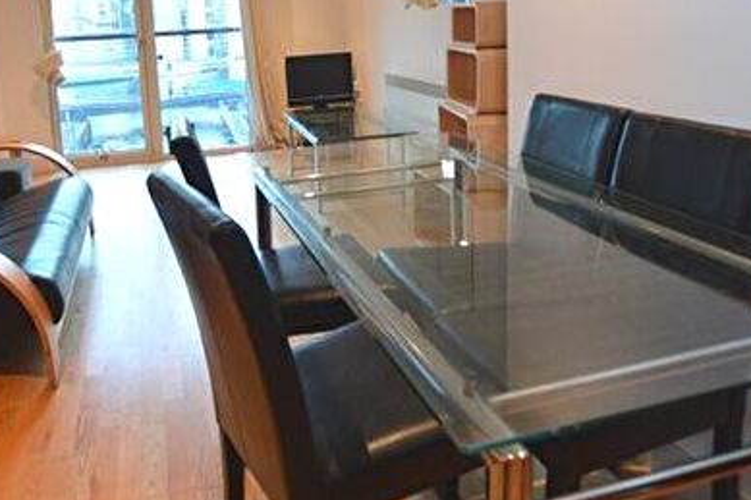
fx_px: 563
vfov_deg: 45.1
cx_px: 245
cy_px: 89
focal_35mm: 27
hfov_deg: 65.5
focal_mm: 10
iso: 450
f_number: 3.5
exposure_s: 1/60
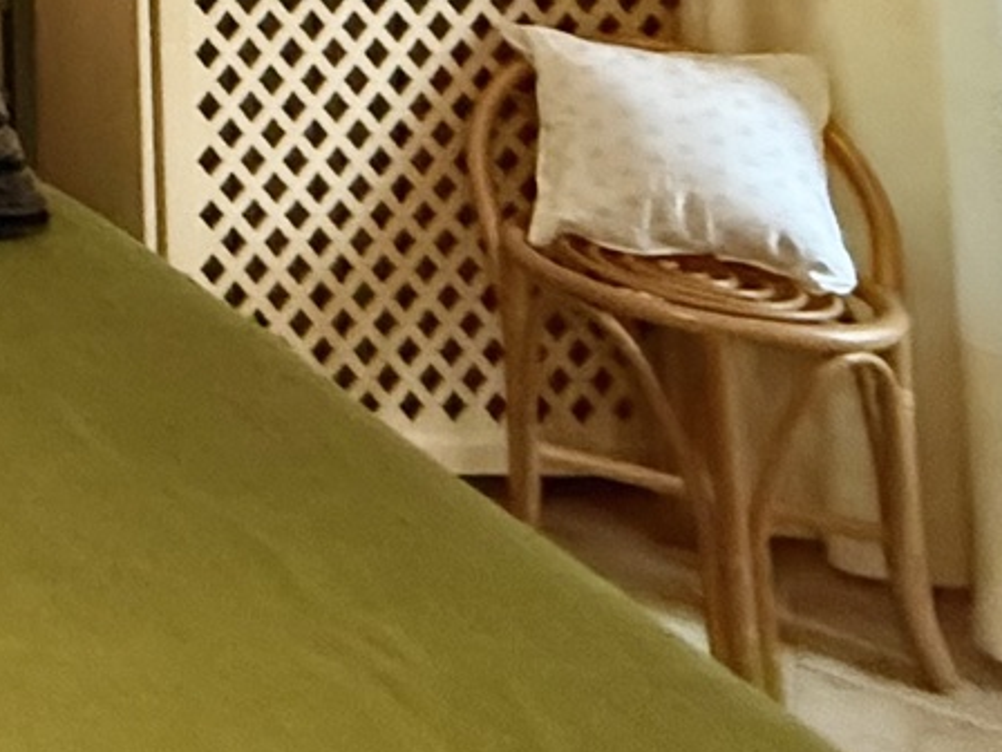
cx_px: -944
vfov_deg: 19.2
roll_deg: +0.5
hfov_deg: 19.7
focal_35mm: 60
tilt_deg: +2.9
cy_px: -562
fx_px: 1737
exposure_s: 1/50
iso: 800
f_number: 2.2
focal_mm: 2.22
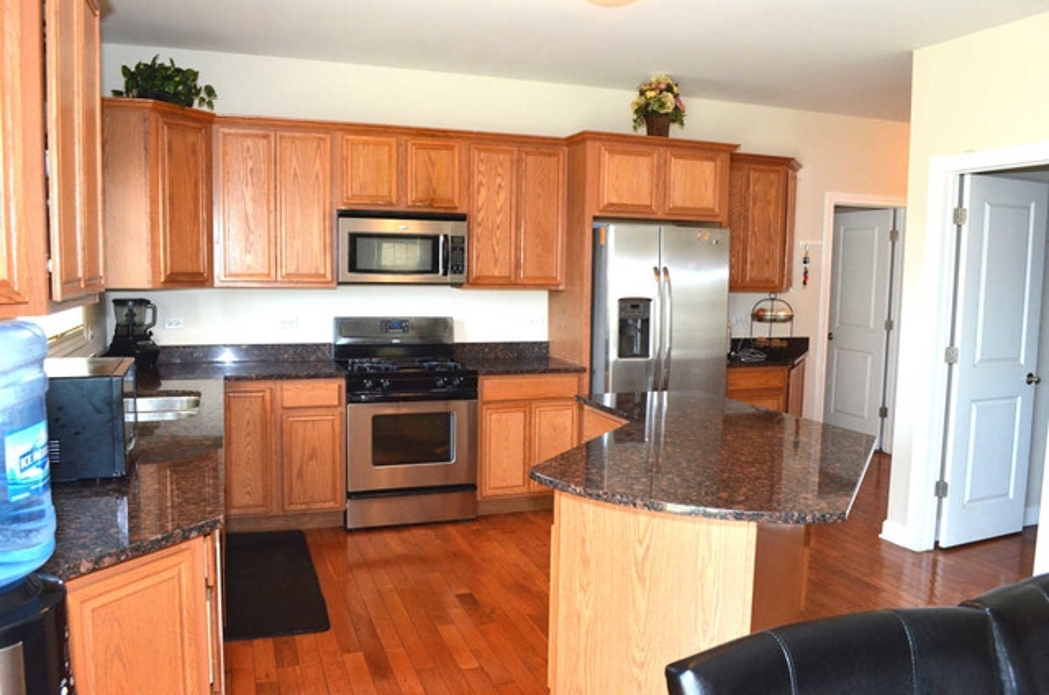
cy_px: 348
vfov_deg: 47.7
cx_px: 524
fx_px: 785
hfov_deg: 67.5
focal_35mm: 27
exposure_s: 1/60
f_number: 6.7
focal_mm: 18
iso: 1000
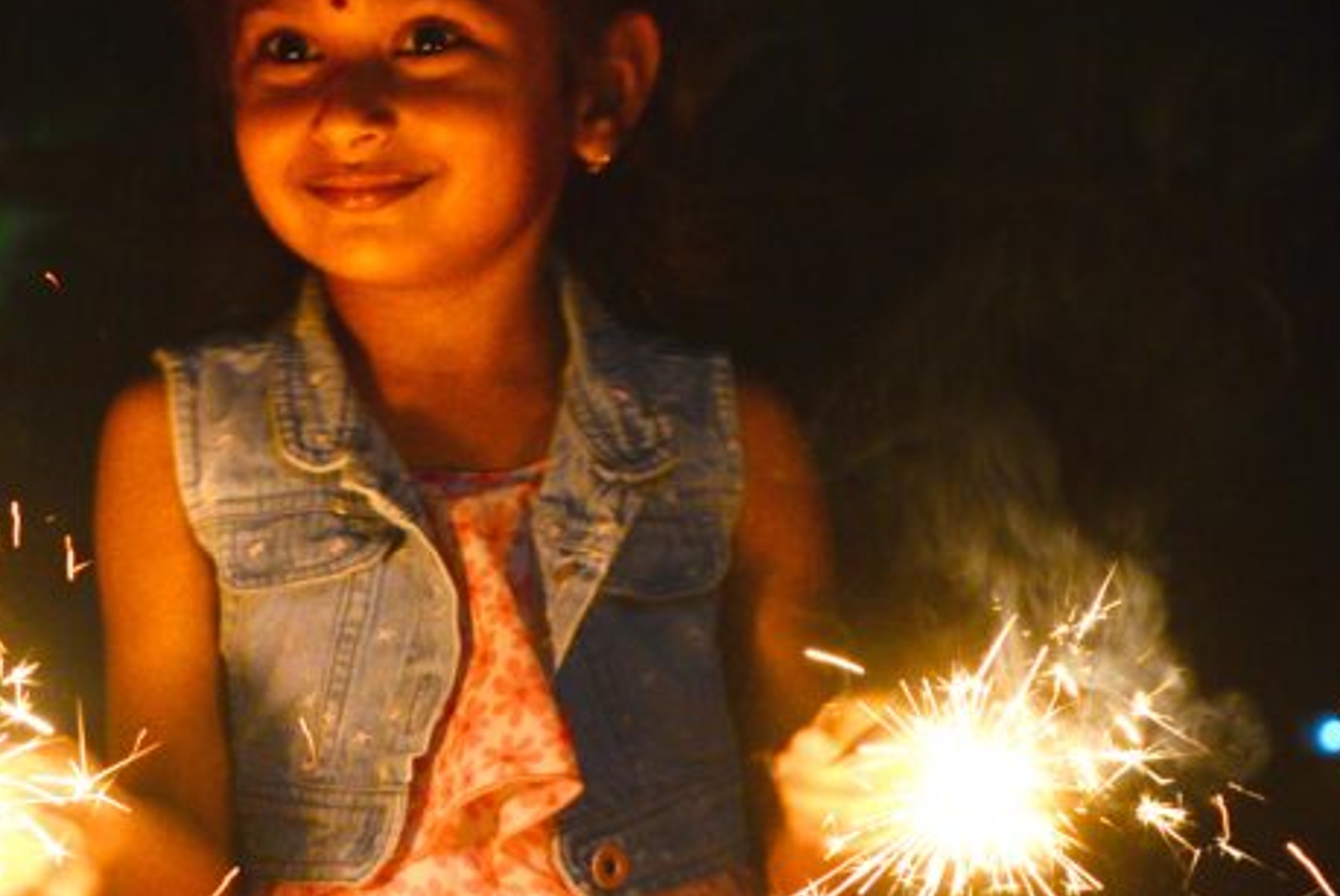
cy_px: 436
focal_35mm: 87
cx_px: 447
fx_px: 3241
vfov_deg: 15.7
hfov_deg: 23.3
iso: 1250
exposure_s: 1/50
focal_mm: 52
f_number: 5.6
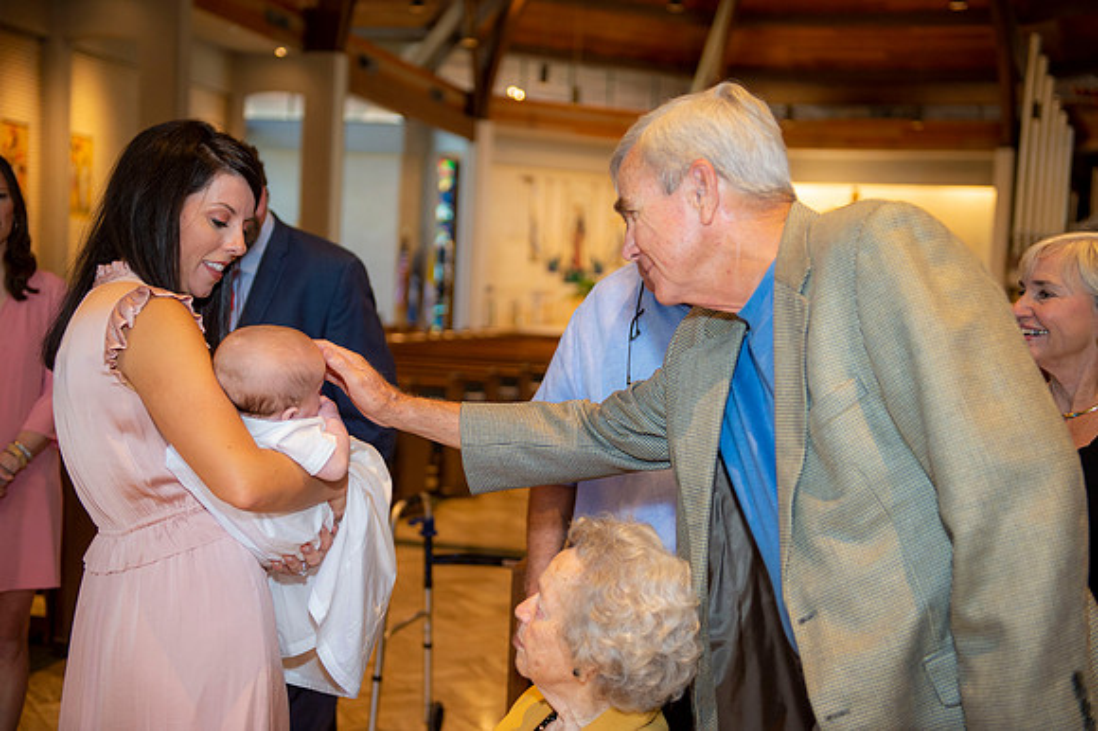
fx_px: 1463
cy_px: 366
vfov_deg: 28.0
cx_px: 549
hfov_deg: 41.1
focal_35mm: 48
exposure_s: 1/100
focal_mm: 48
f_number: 2.8
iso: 1000
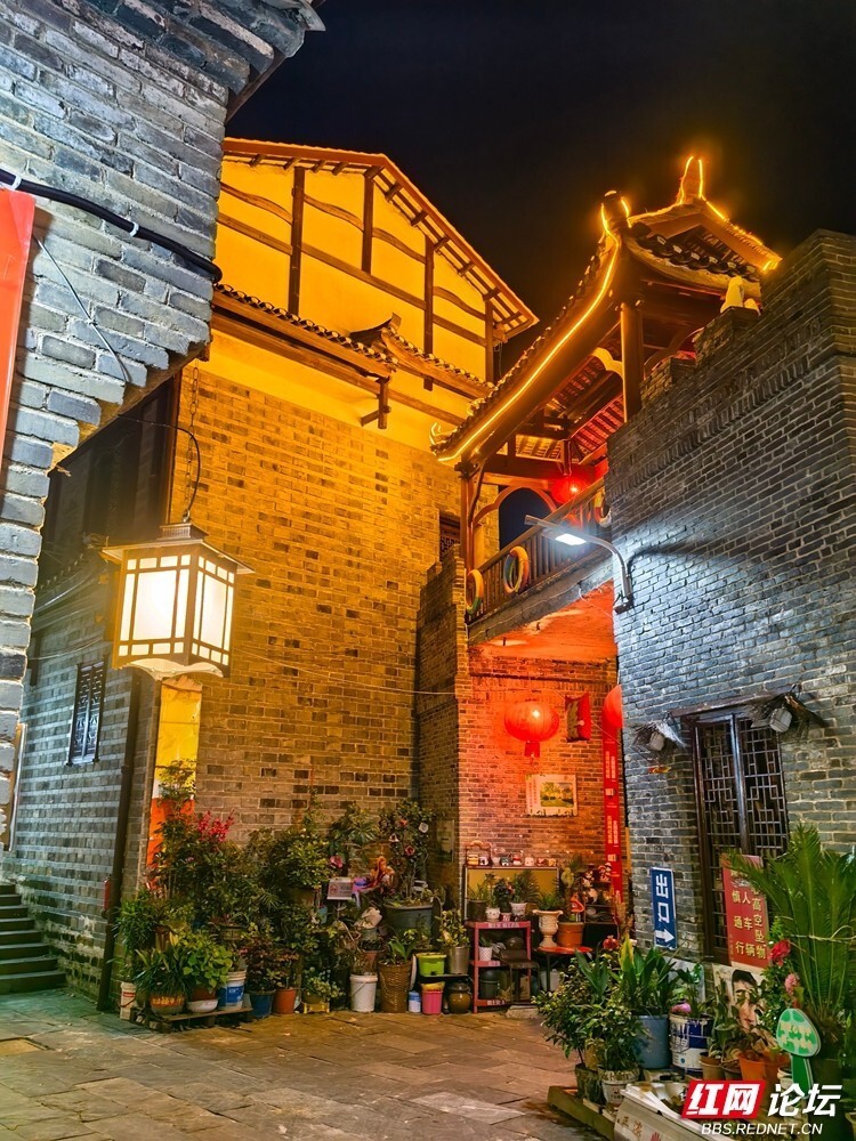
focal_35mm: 27
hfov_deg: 51.4
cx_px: 428
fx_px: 890
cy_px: 570
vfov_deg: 65.3
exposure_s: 3
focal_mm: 6.98
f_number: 1.4
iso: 64
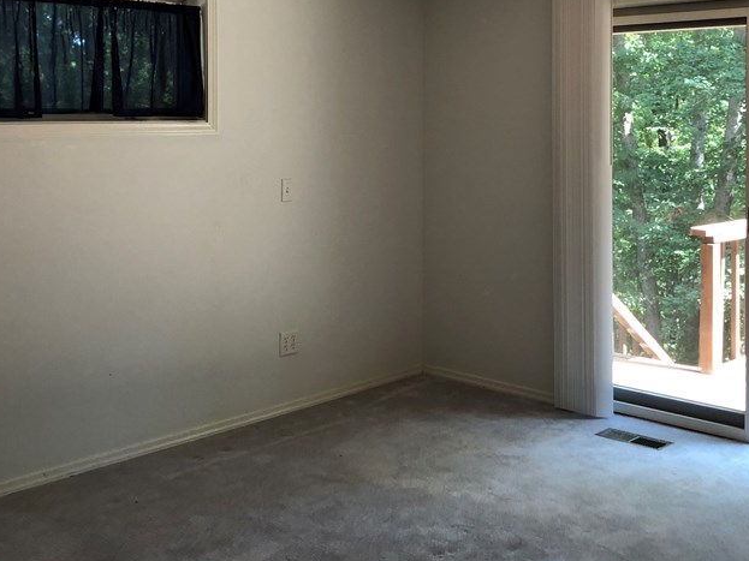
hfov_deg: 41.2
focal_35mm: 46
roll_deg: +1.2
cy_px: 130
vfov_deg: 30.9
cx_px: 427
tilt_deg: +0.4
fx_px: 995
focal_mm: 4
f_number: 1.8
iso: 40
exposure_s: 1/30
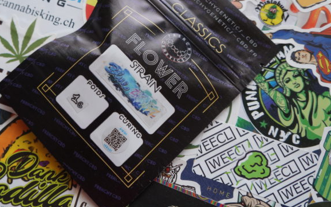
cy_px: 75
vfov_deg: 27.5
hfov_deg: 42.7
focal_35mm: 47
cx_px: 129
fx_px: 421
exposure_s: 1/160
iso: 500
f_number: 4
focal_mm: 23
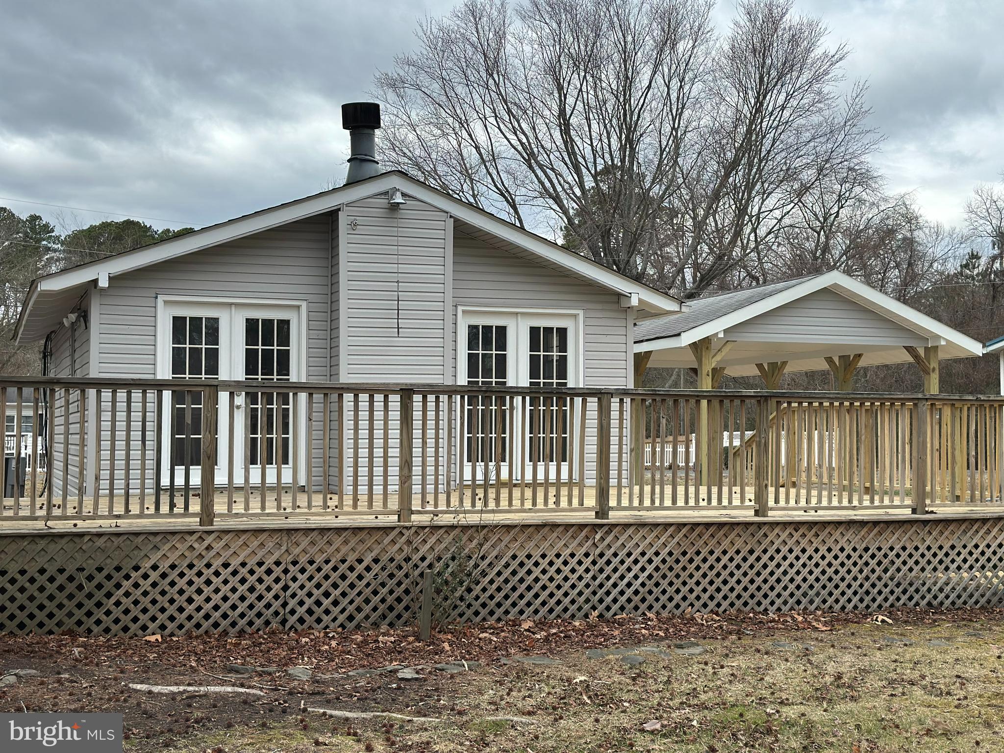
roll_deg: +0.0
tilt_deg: +2.2
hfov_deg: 39.7
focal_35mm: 48
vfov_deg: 30.3
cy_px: 376
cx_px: 502
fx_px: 1392
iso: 100
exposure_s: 1/3367
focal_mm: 6.86
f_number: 1.78
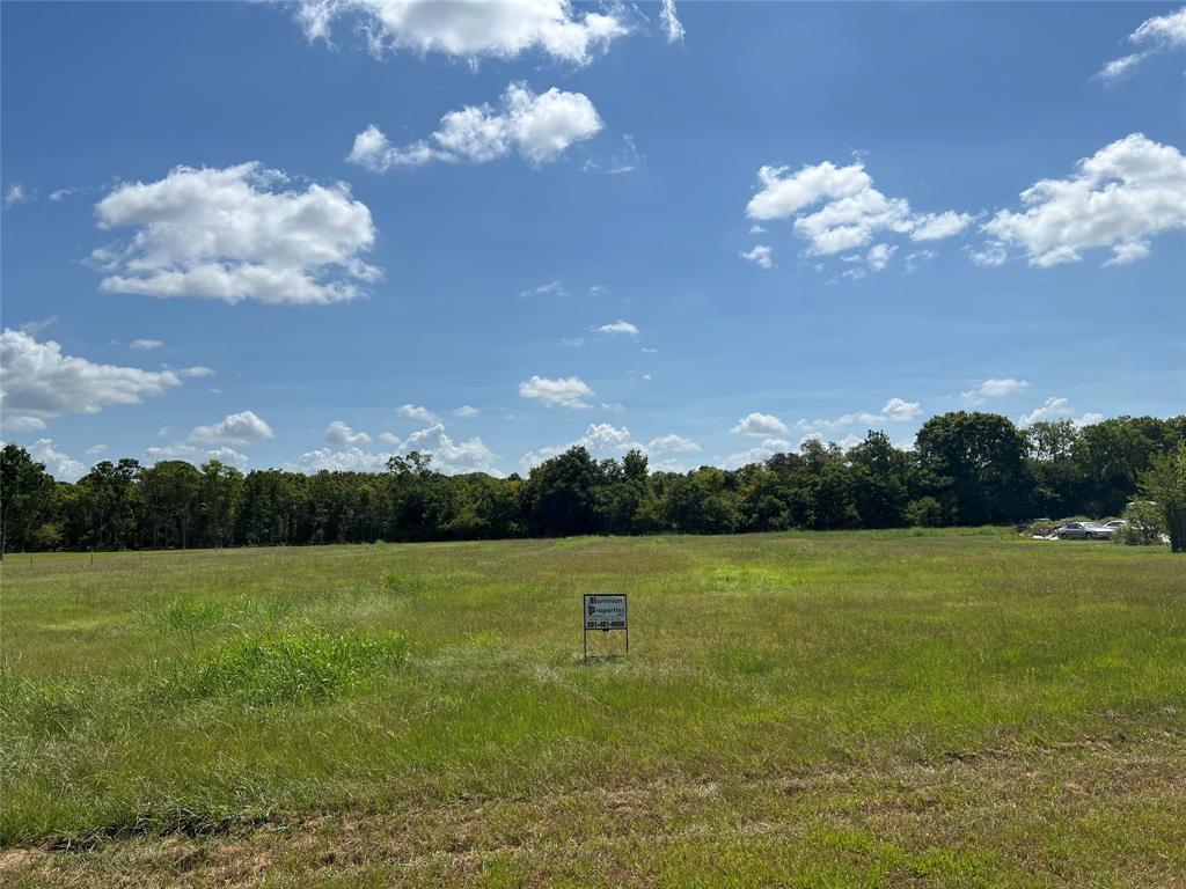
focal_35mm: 26
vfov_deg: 53.1
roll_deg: +2.1
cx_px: 593
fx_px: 891
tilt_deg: +4.0
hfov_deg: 67.3
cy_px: 444
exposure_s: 1/10309
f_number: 1.5
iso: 50
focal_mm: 5.7
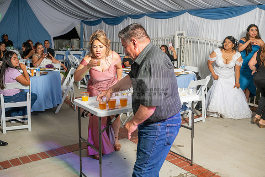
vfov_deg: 35.1
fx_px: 280
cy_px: 88
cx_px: 132
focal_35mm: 38
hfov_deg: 50.7
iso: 250
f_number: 3.5
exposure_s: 1/125
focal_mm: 38
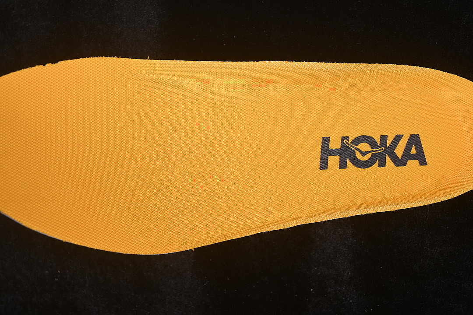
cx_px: 236
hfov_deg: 27.0
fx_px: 985
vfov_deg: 18.2
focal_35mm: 75
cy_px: 158
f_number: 7.1
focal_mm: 50
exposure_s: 1/80
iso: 160
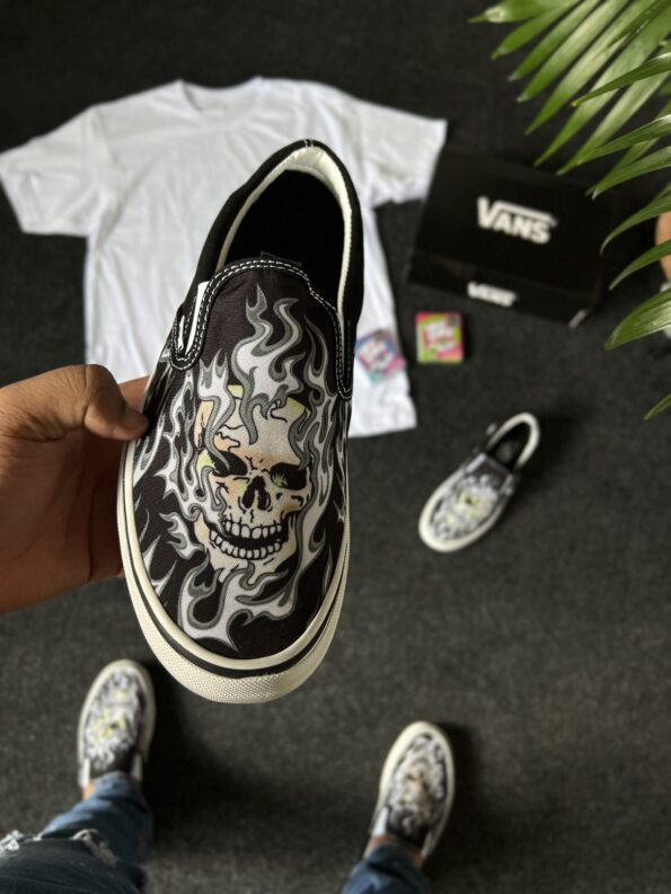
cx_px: 336
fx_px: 672
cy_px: 447
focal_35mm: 26
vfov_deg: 67.3
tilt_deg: -74.2
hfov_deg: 53.1
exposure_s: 1/121
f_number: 1.5
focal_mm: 5.7
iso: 125
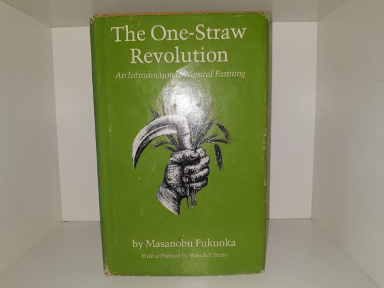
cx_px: 192
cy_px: 144
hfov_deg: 63.4
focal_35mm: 28
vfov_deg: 49.7
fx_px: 311
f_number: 1.7
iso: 40
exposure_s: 1/197
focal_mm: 3.7
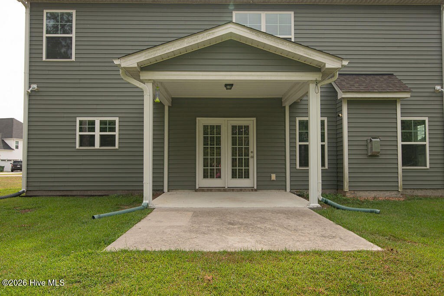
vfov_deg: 49.6
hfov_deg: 69.4
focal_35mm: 26
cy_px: 148
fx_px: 321
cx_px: 222
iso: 320
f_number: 7.1
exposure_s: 1/1000
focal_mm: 26
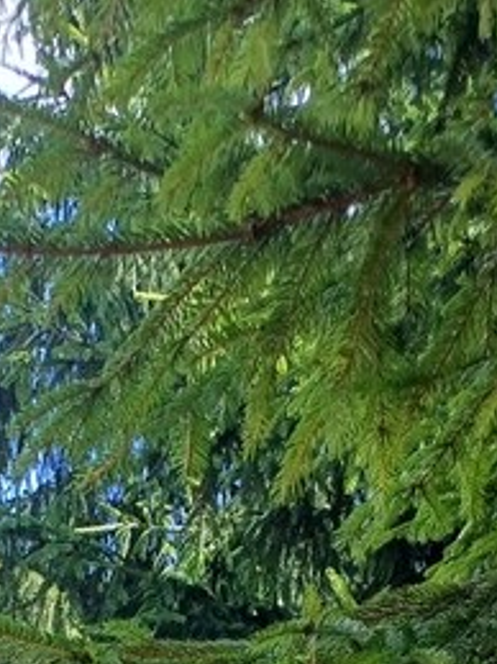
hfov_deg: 14.9
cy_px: 1225
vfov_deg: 16.4
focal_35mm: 99
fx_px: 1897
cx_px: 297
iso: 50
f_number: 1.8
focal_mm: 4.65
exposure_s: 1/244
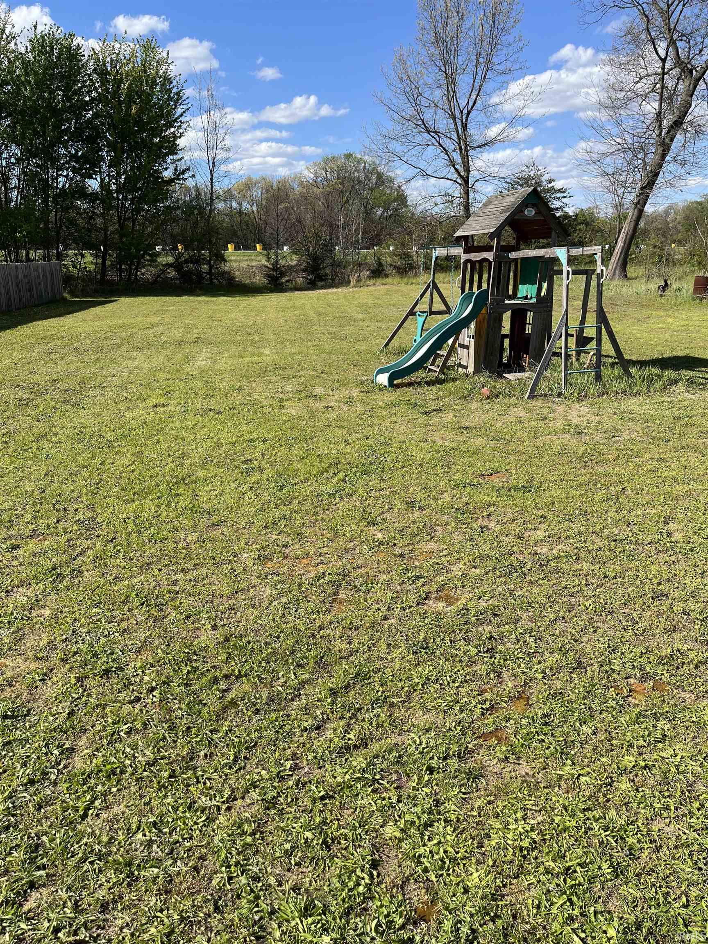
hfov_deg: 53.1
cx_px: 354
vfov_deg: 67.3
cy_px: 472
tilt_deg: -16.6
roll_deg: +0.7
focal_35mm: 26
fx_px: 709
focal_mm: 5.1
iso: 50
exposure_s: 1/2463
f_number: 1.6
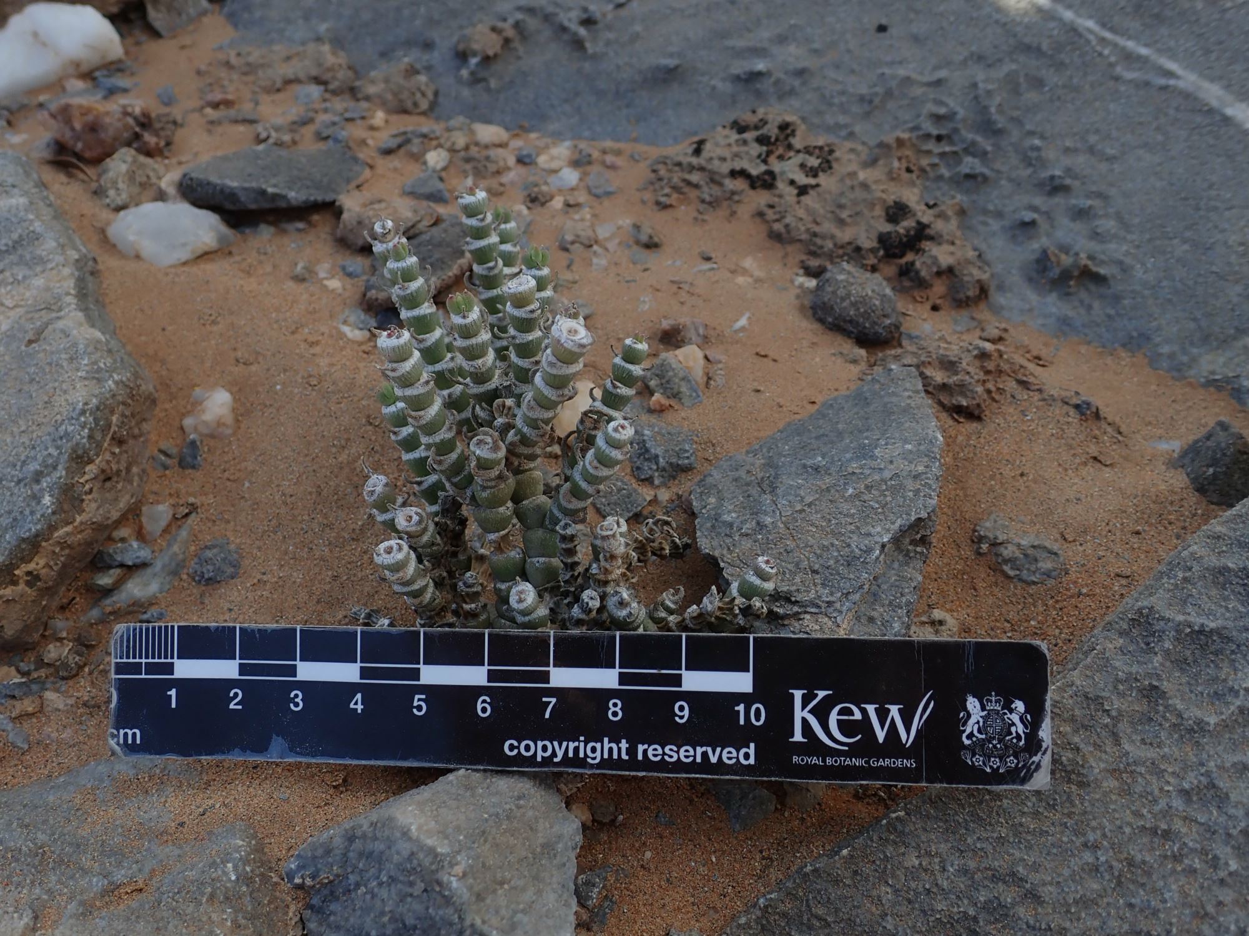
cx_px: 624
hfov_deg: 60.0
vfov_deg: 46.8
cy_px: 468
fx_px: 1082
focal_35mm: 30
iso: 100
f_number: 3.2
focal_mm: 5.5
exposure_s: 1/500
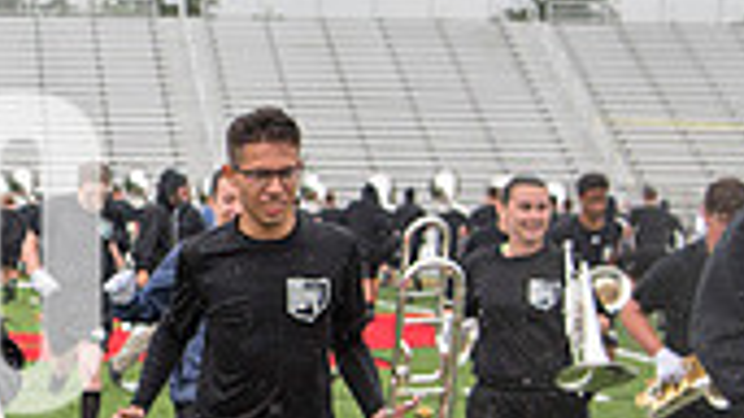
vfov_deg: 9.4
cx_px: -226
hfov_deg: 15.9
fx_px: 2524
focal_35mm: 128
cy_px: 298
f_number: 4
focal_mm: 36
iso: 400
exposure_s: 1/1250
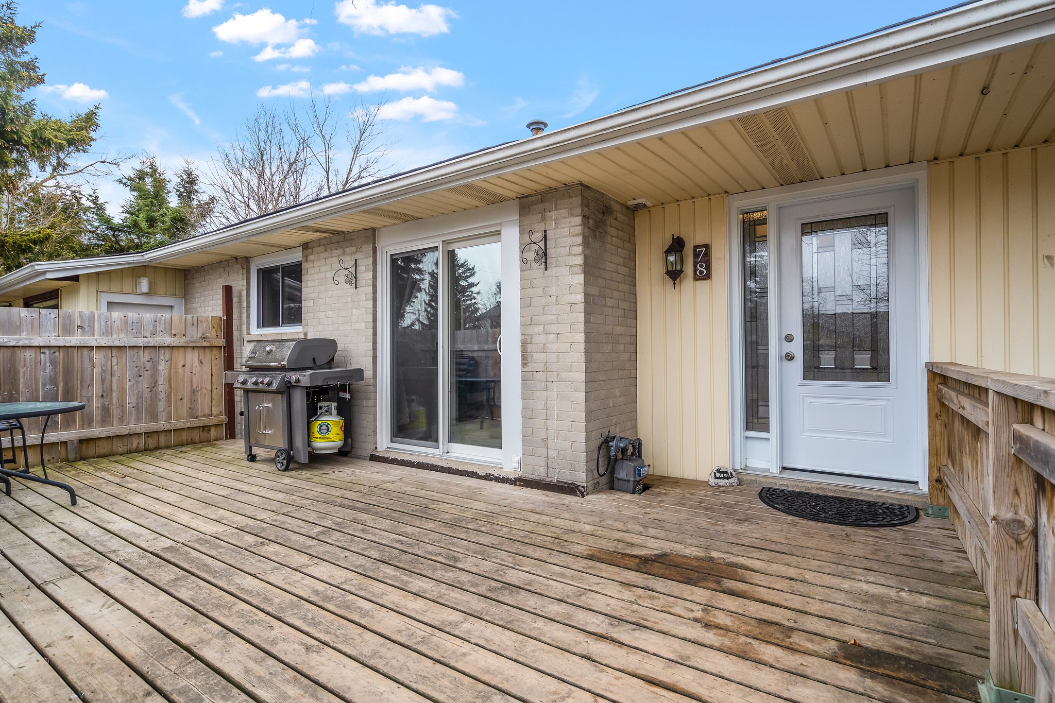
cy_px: 352
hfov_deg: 96.7
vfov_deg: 73.7
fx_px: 469
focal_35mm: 16
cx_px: 528
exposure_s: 1/100
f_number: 8
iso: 640
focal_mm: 16
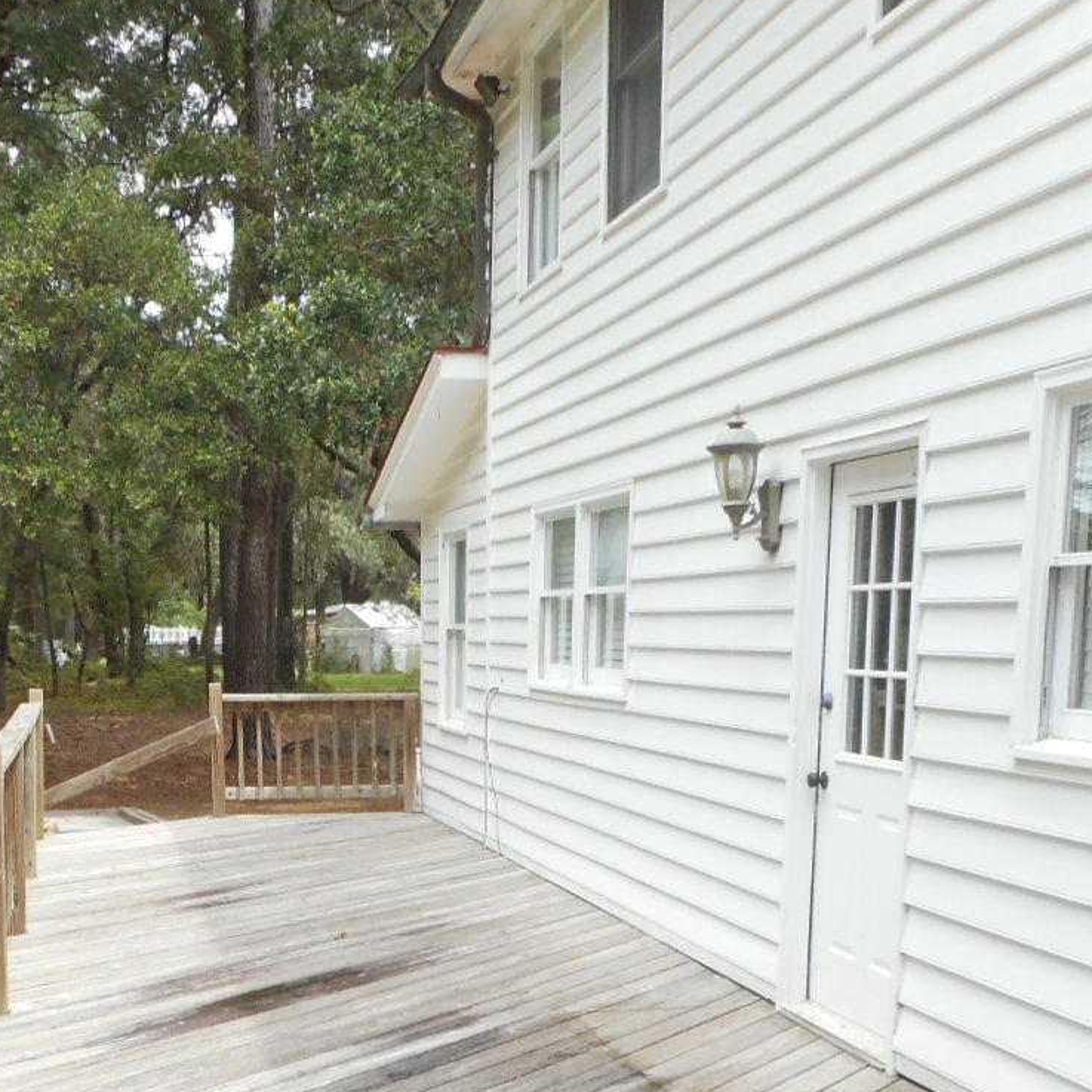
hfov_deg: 34.9
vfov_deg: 34.3
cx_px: 335
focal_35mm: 48
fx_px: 1713
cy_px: 871
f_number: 3.7
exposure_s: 1/100
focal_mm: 4.5
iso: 80
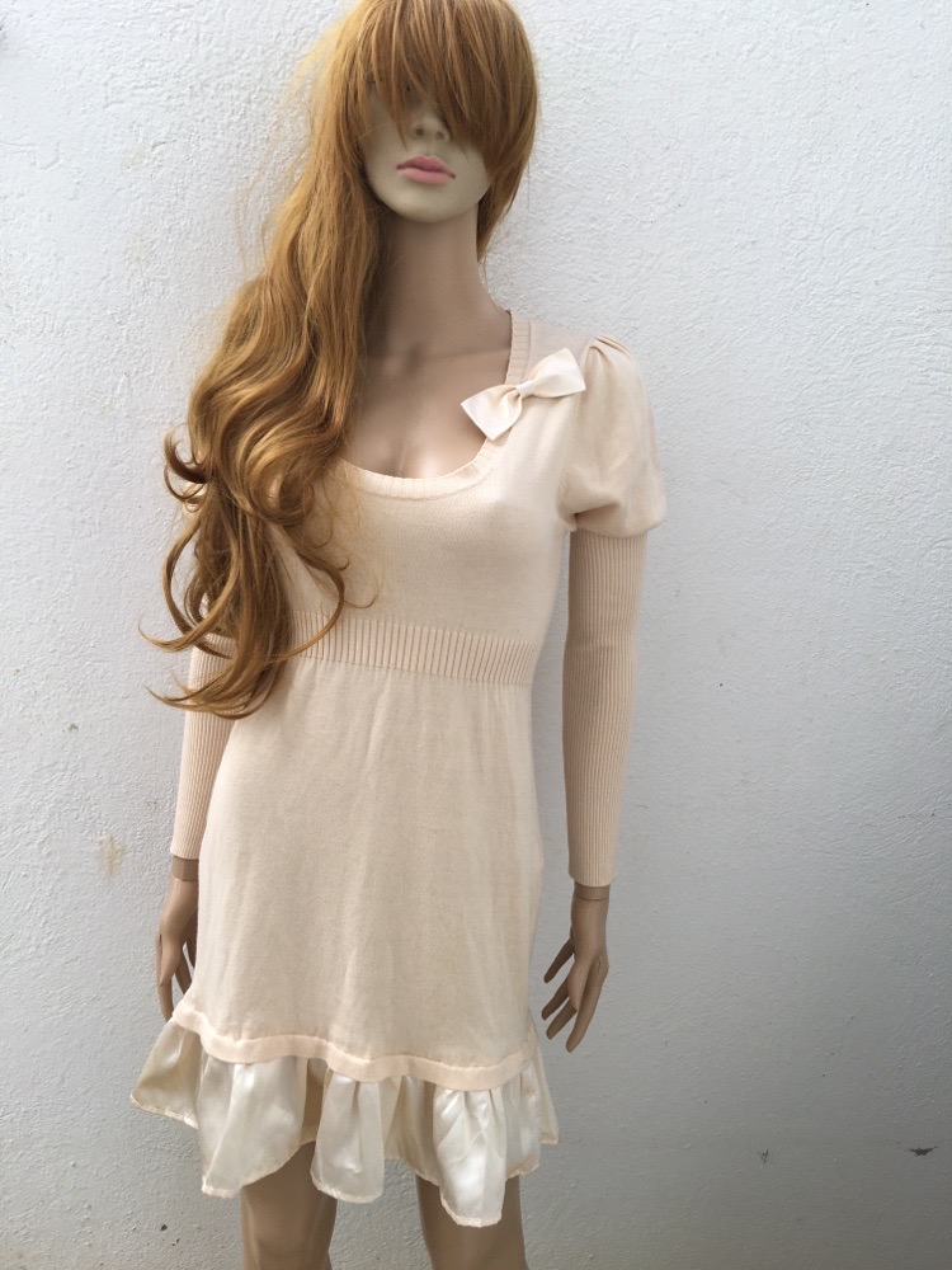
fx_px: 1063
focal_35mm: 29
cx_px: 476
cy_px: 635
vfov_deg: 61.7
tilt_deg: -12.1
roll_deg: -5.2
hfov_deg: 48.2
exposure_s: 1/331
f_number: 2.2
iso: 25
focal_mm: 4.15
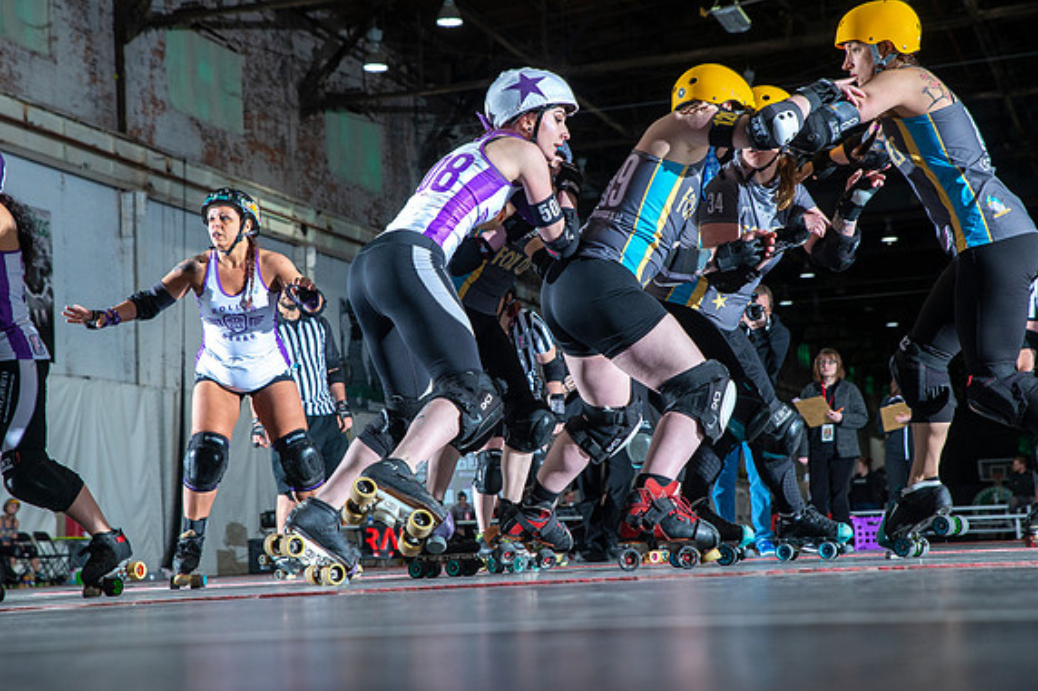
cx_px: 519
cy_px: 342
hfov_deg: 28.5
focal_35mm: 71
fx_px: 2046
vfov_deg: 19.2
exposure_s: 1/160
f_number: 7.1
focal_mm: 70
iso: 800
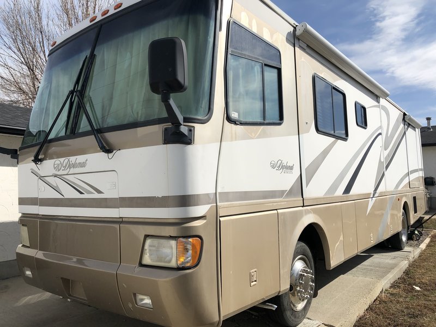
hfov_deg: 63.4
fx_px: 353
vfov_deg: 49.7
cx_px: 218
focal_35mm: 28
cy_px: 164
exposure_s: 1/4367
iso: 25
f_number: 1.8
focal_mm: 4
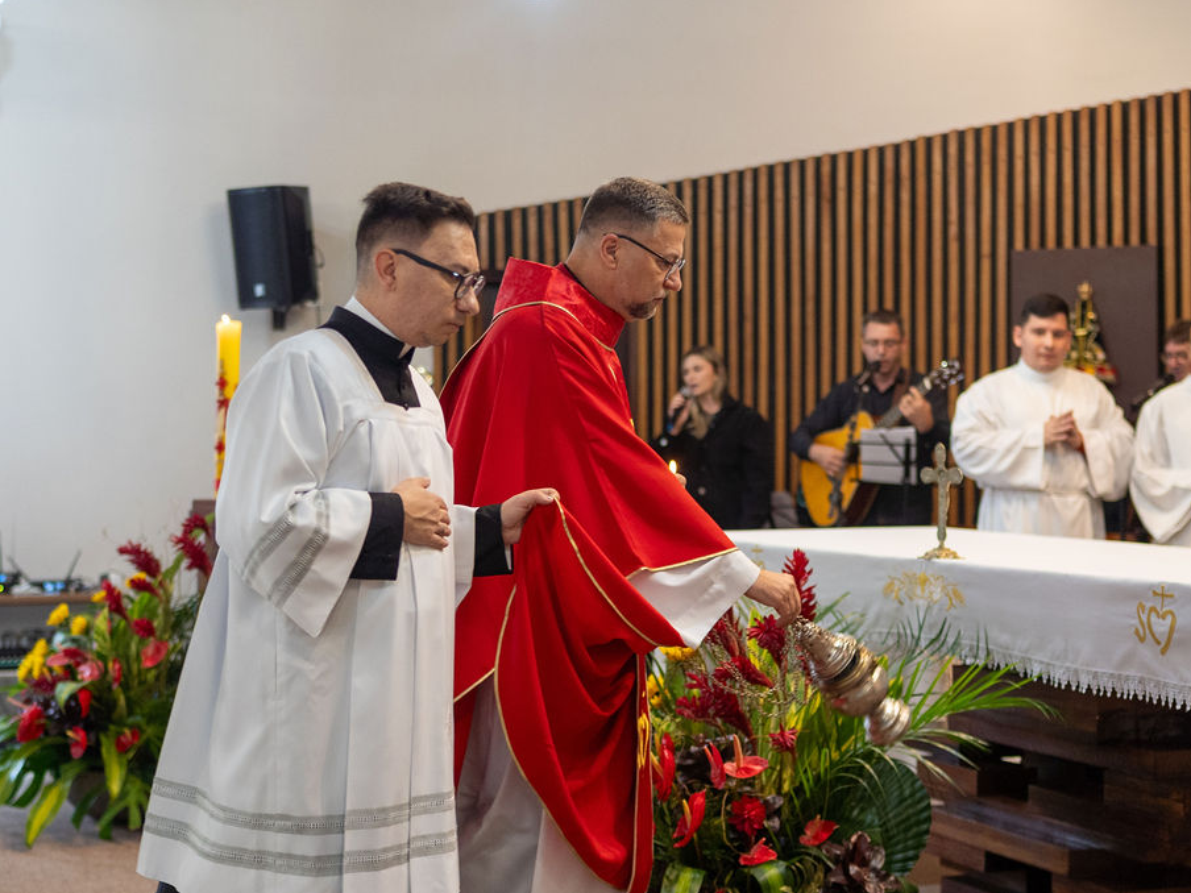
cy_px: 446
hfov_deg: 32.7
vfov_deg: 24.8
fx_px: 2030
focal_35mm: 59
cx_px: 581
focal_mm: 35
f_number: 2
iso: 1000
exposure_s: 1/160
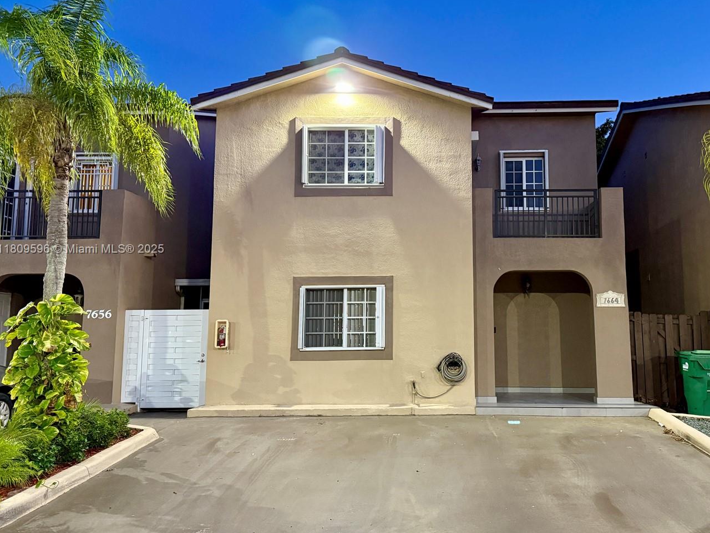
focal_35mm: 30
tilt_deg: +8.0
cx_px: 430
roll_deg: +0.1
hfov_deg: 59.4
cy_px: 250
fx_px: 615
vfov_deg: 46.8
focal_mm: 6.76
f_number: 1.78
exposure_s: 1/40
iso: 640
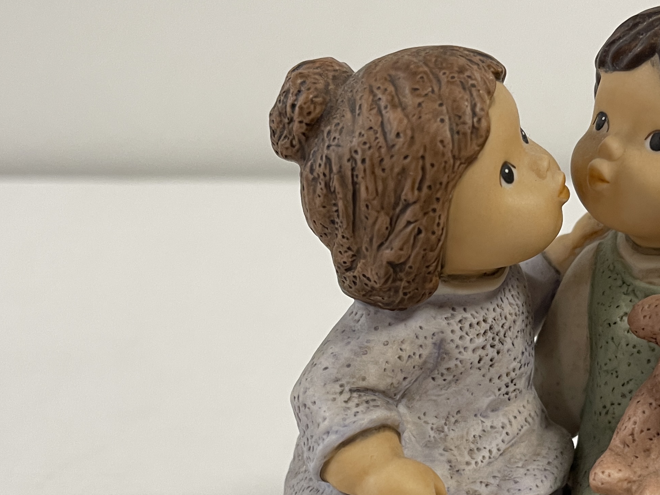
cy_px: 387
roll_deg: -0.4
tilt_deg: -19.4
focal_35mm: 52
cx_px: 466
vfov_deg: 27.5
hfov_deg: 36.2
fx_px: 992
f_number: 1.6
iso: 100
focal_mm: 5.1
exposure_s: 1/50
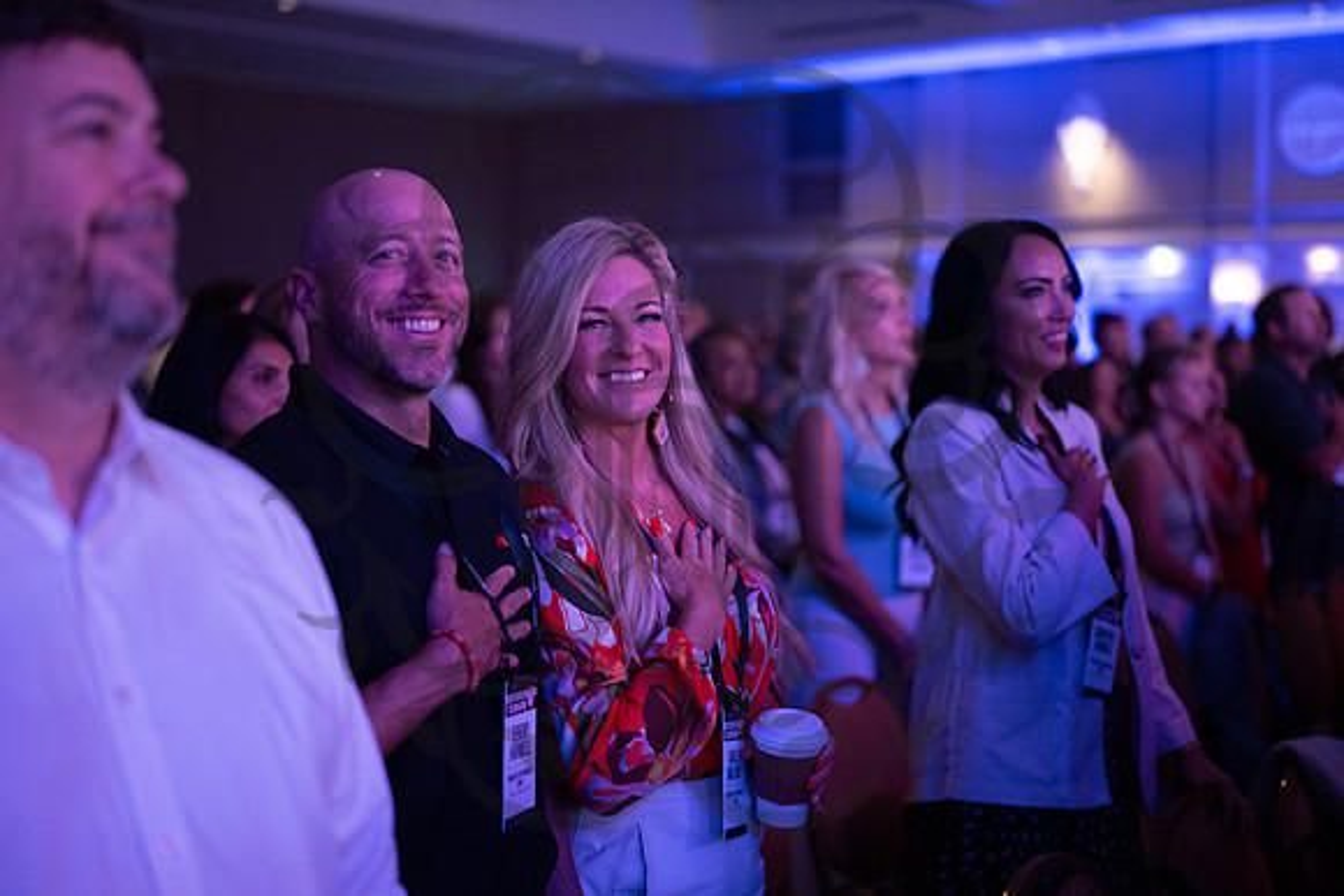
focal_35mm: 50
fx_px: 1867
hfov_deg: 39.6
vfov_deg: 27.0
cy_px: 448
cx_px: 672
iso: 1600
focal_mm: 50
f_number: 1.8
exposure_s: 1/160
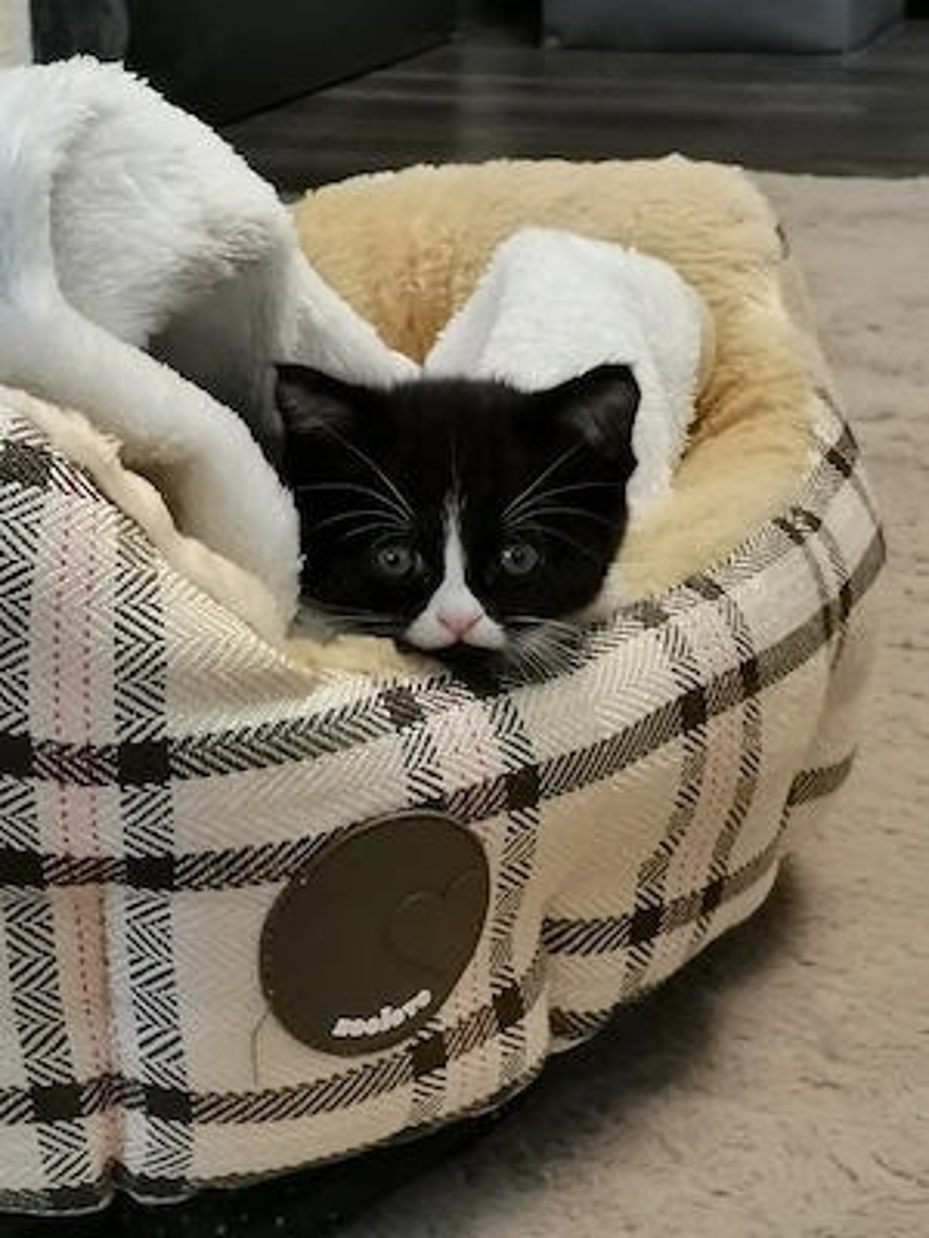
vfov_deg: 23.6
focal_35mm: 83
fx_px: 2970
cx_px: 464
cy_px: 619
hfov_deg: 17.8
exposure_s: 1/50
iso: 320
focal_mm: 4.75
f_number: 1.8
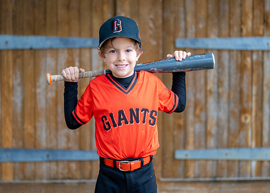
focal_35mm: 78
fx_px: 598
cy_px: 93
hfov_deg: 25.4
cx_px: 128
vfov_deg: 18.3
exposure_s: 1/640
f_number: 1.2
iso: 500
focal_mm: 50
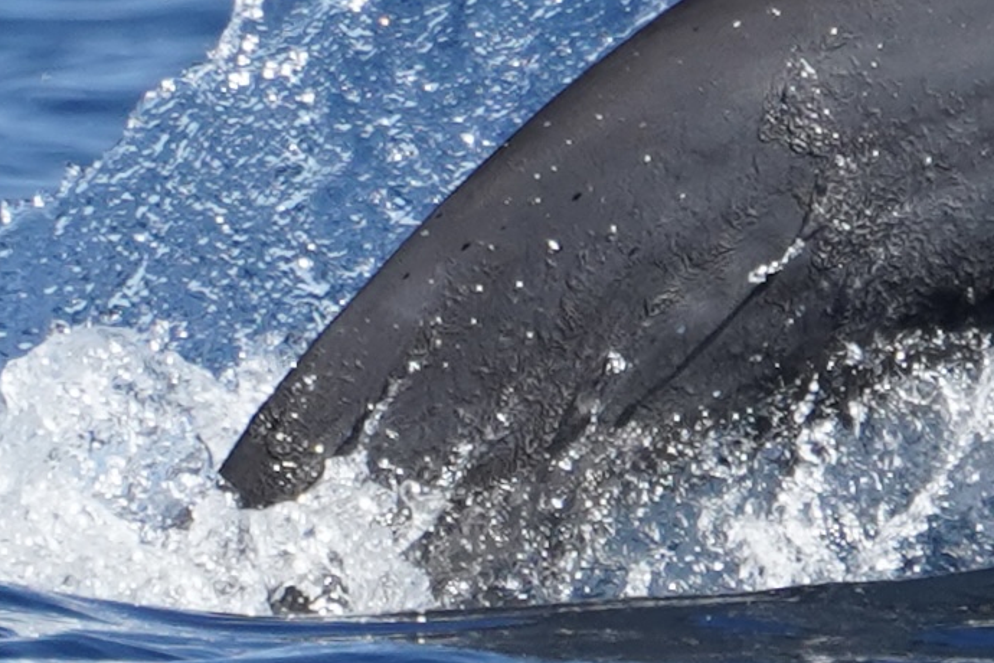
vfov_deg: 0.7
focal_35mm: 2003
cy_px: -70
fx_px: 55301
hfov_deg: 1.0
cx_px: 1737
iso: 1000
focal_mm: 400
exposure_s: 1/2000
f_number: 8
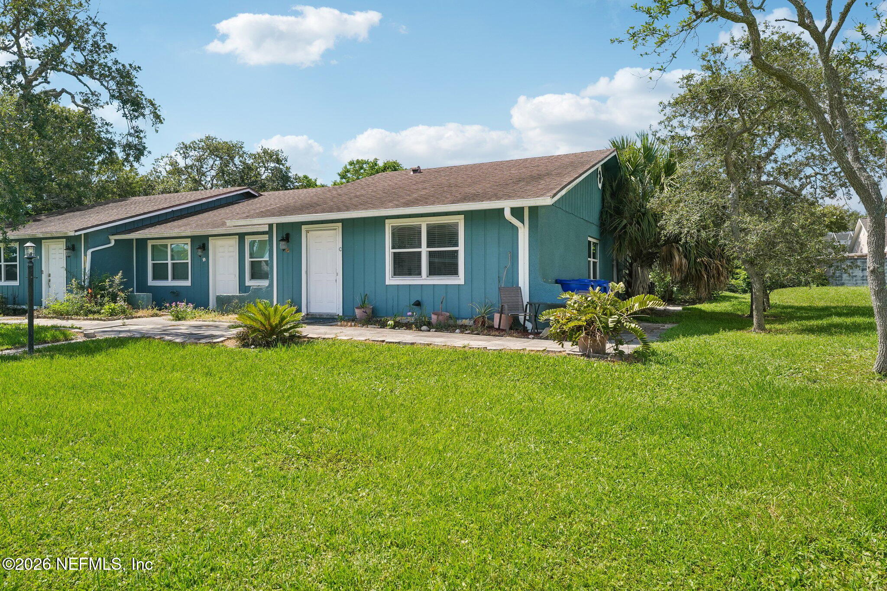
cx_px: 444
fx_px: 591
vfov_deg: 53.1
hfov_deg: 73.7
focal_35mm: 24
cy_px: 296
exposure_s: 1/400
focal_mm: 24
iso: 400
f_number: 8
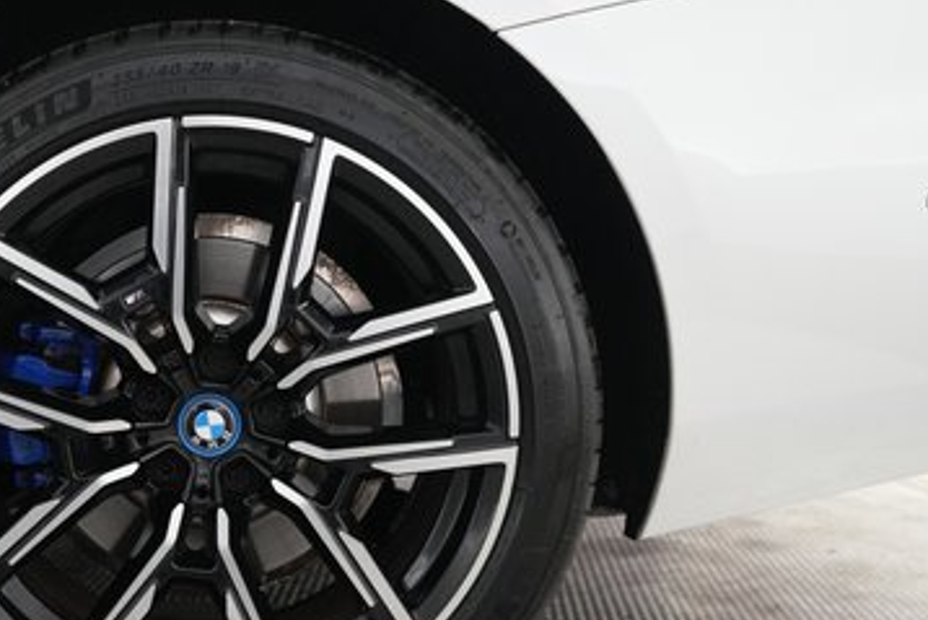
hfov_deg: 38.4
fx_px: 1289
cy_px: 418
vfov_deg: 26.8
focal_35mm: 50
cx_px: 213
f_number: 2.8
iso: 3200
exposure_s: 1/160
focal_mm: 28
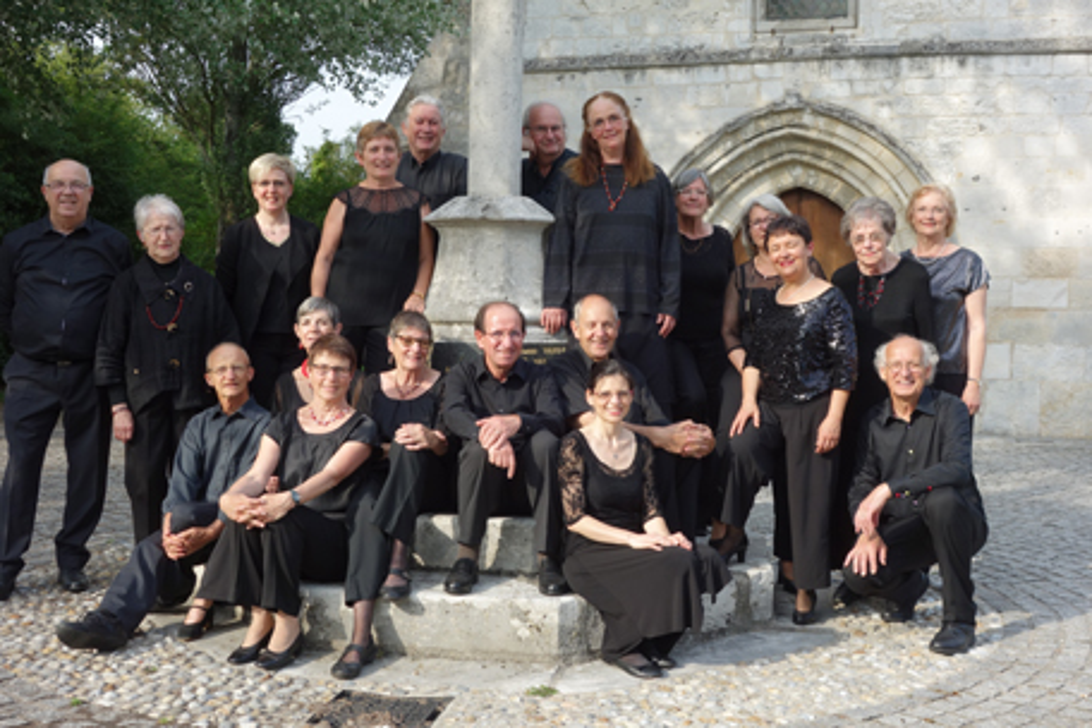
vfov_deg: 30.5
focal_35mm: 44
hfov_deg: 44.5
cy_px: 364
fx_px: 1335
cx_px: 546
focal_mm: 16.2
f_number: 5.6
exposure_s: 1/160
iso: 125
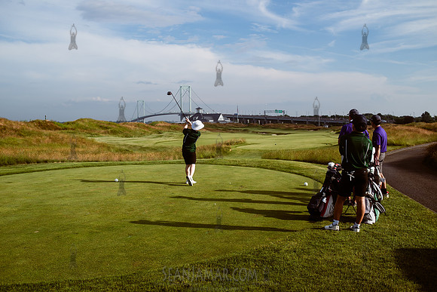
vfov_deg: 37.9
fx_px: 425
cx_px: 218
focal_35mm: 35
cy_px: 146
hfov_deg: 54.4
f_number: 4.5
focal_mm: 35
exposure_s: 1/640
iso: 100
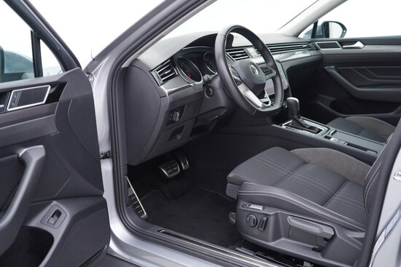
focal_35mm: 36
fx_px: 401
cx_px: 200
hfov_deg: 53.1
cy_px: 134
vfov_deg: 36.9
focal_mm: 24
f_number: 2.8
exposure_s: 1/40
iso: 160
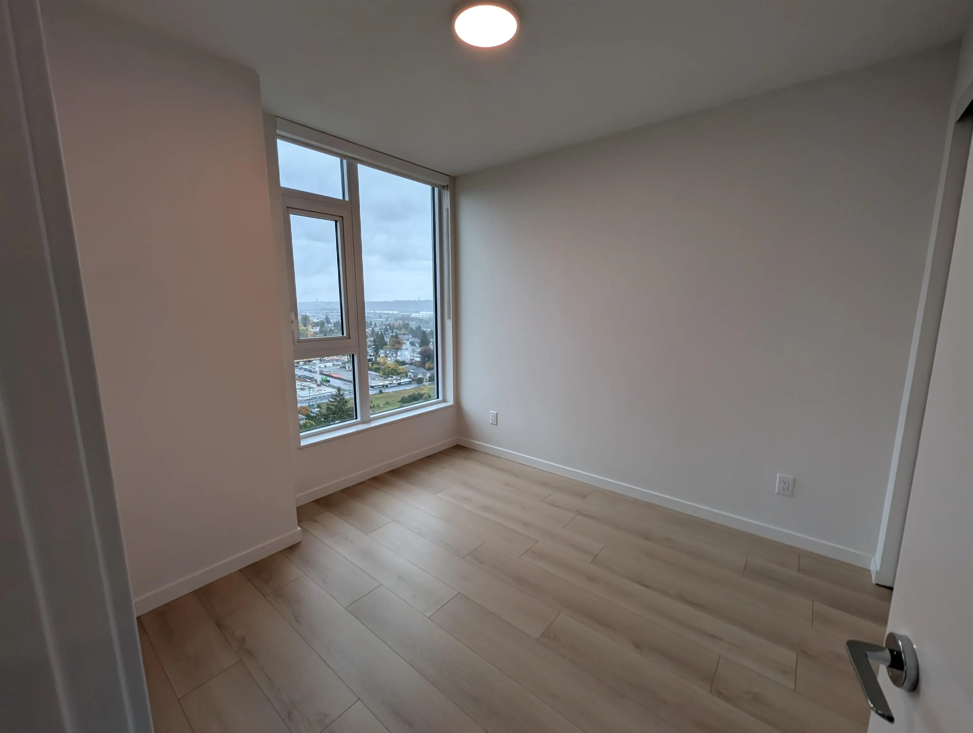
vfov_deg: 90.1
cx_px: 486
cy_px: 366
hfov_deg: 106.1
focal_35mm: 13
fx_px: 366
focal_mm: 1.95
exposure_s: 1/172
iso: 49
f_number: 2.2
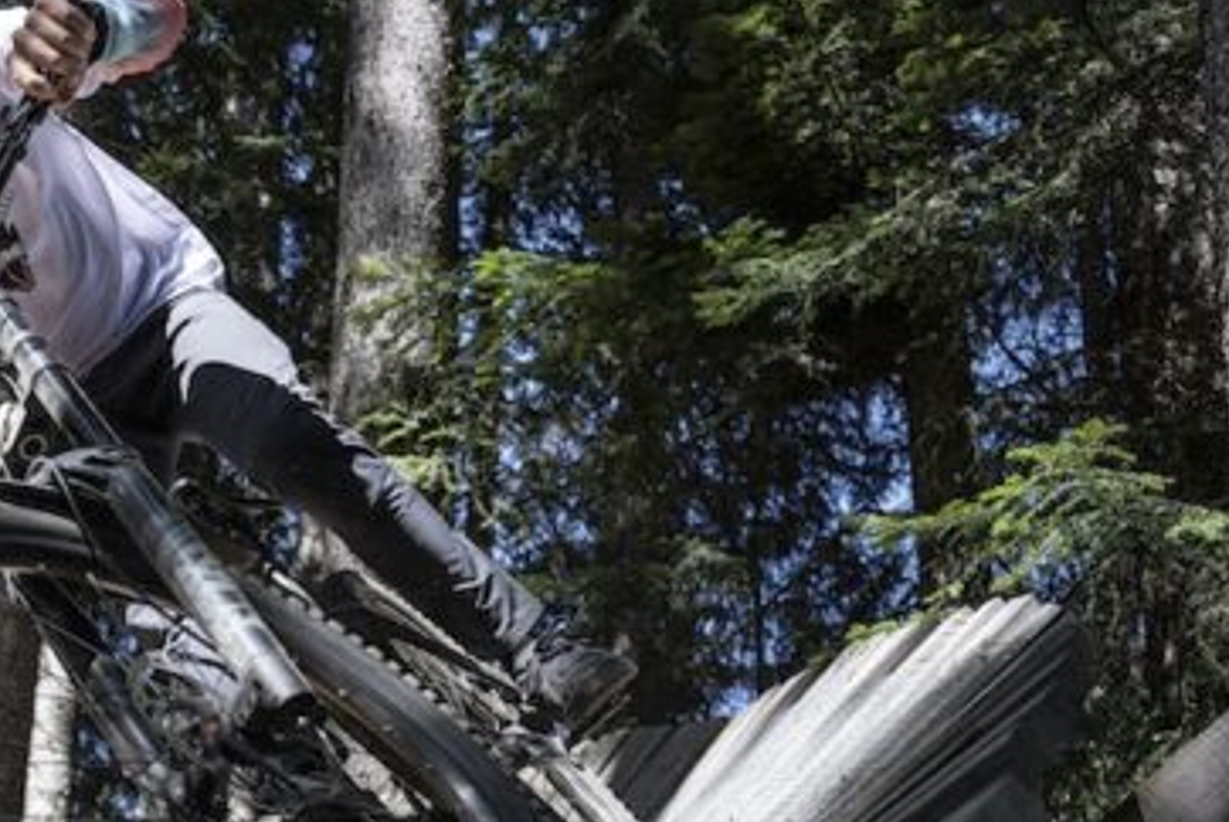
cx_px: 149
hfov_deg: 35.5
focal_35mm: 53
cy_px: 669
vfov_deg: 25.1
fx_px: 1811
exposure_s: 1/2000
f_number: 2.8
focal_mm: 24
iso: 64
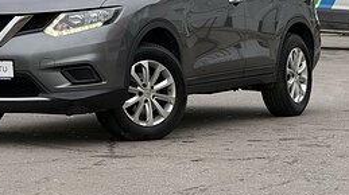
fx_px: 1664
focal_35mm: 180
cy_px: 26
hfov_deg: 12.0
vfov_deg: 6.7
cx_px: 112
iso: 50
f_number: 2.8
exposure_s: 1/99
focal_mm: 15.66
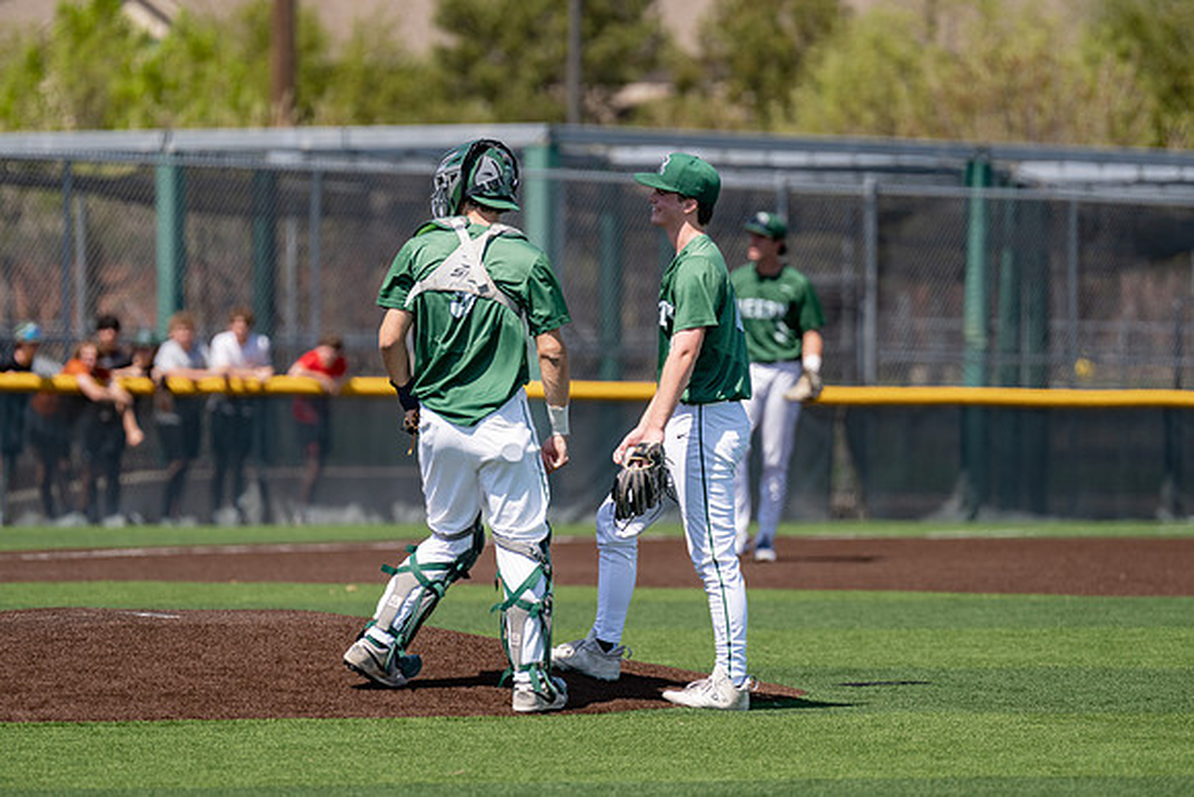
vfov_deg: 4.4
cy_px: 411
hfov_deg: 6.5
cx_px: 577
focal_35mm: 316
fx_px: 10481
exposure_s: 1/3200
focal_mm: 280
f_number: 4
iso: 320
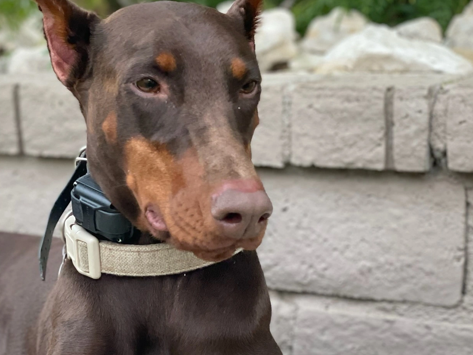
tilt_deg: -7.4
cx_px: 109
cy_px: 228
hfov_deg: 22.3
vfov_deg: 16.9
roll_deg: +0.9
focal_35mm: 87
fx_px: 1189
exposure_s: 1/122
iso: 200
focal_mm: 6
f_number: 2
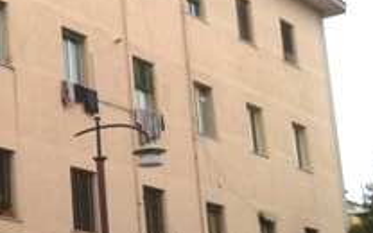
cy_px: 129
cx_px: -88
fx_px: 1159
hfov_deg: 17.4
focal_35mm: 114
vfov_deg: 11.5
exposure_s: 1/1312
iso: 80
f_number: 2.8
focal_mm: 3.85
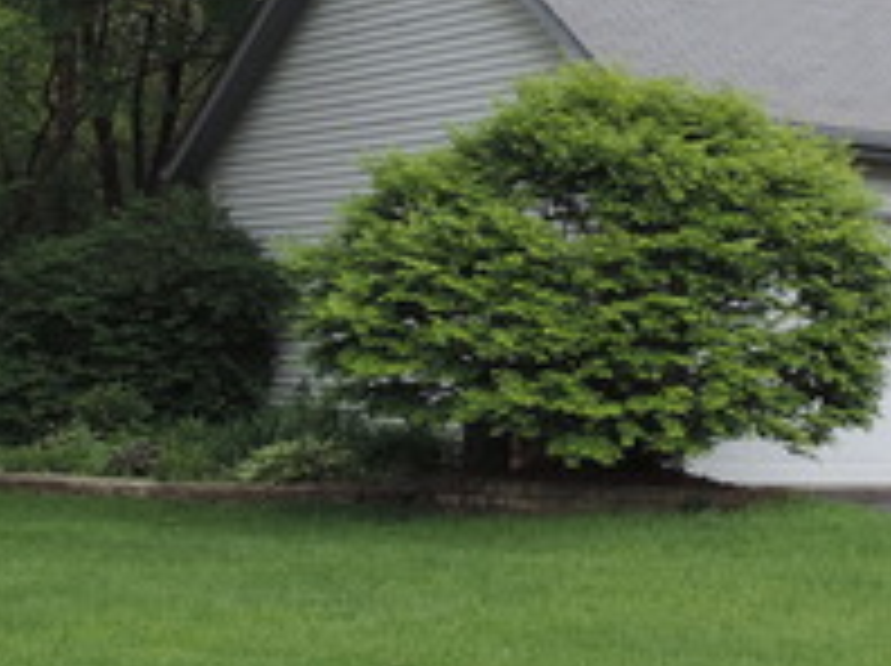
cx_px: 1044
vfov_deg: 15.2
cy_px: 405
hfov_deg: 19.2
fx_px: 2494
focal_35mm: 97
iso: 80
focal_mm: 5.3
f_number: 3.1
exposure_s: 1/250
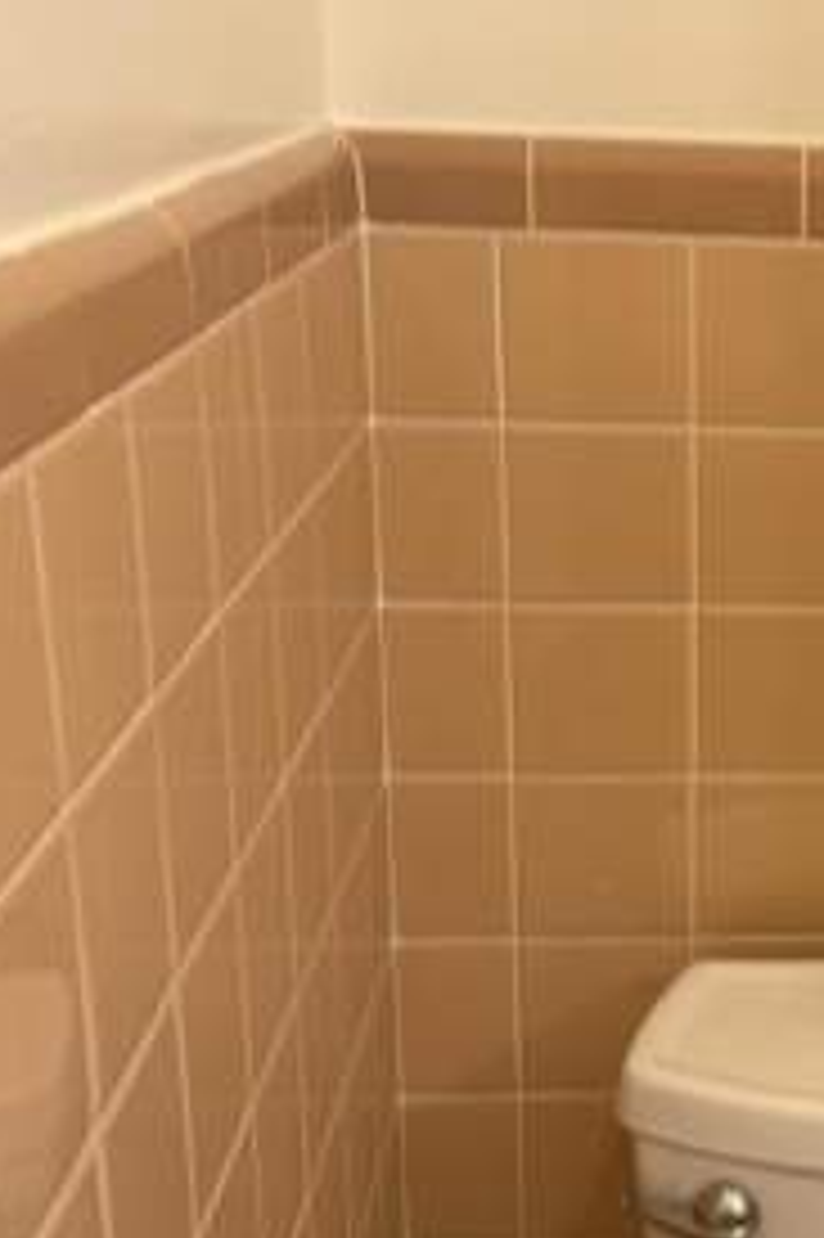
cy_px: 752
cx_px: 982
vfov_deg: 31.8
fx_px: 2166
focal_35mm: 63
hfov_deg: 20.2
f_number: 1.6
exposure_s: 1/60
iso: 80
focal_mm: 5.96
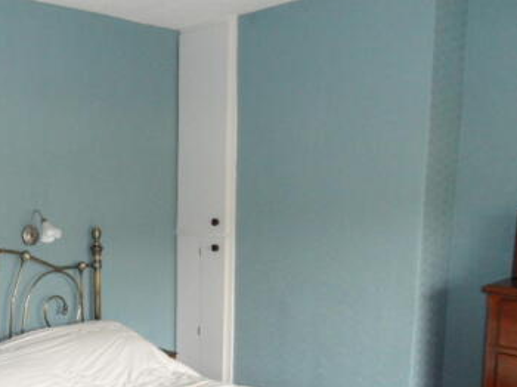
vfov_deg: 35.5
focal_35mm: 40
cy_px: 264
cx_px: 95
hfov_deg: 44.3
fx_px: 597
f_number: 3.2
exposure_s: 1/30
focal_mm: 3.9
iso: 200
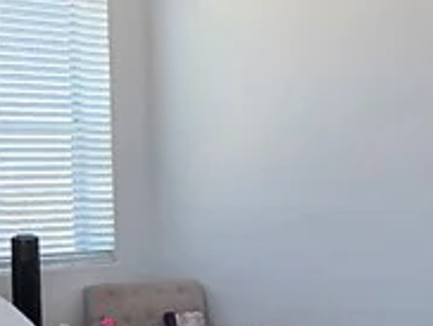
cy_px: 286
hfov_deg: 24.9
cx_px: -33
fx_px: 914
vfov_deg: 19.9
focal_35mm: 73
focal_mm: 2.2
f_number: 1.9
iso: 100
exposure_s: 1/120
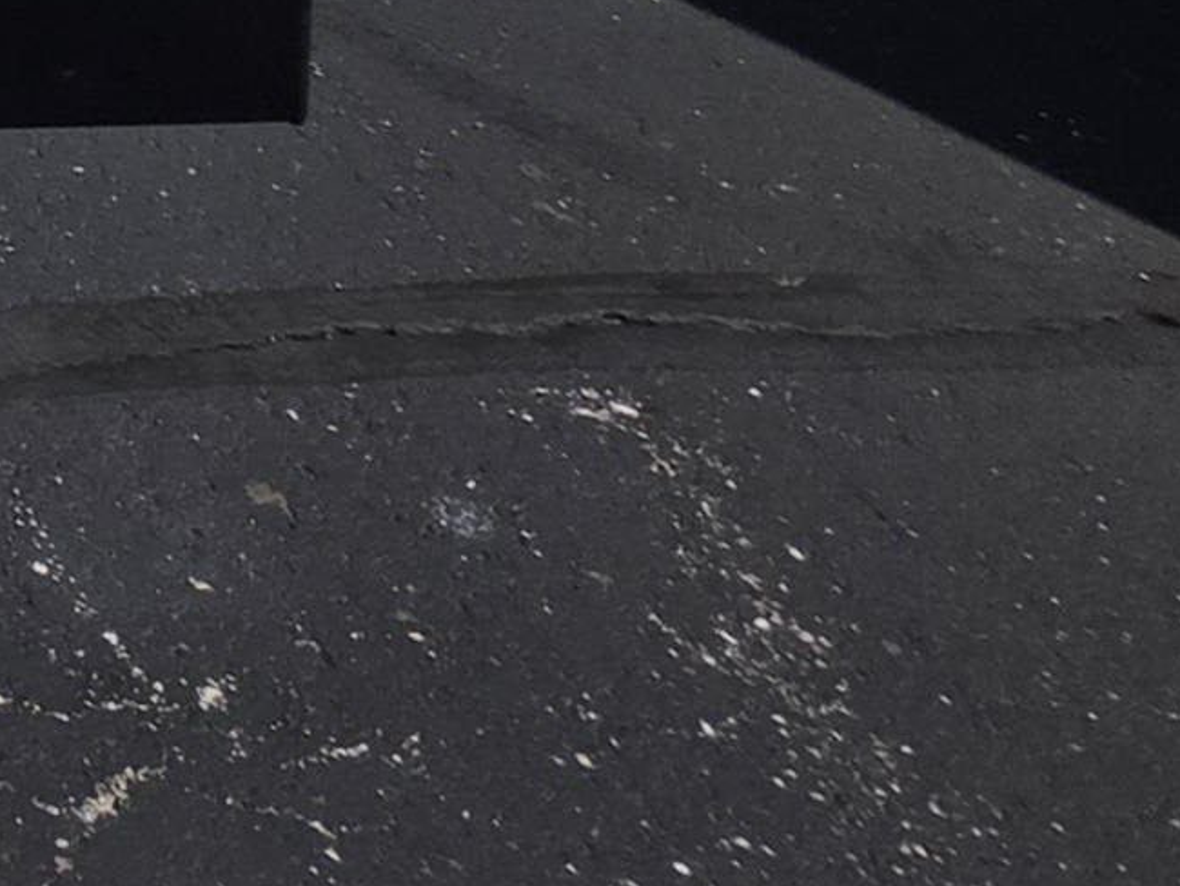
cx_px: -1354
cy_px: -1280
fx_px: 2728
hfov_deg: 16.5
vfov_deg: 13.3
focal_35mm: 80
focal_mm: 2.2
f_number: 1.9
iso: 32
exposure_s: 1/3952
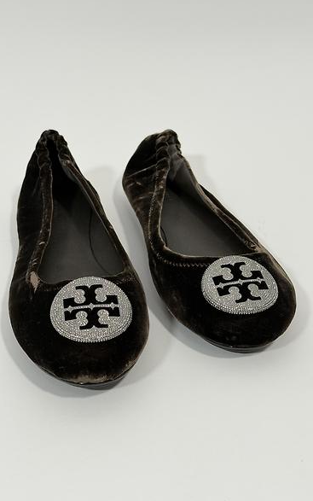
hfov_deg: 24.9
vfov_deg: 38.9
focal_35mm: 52
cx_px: 136
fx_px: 710
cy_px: 247
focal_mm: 6.76
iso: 100
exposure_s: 1/100
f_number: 1.78
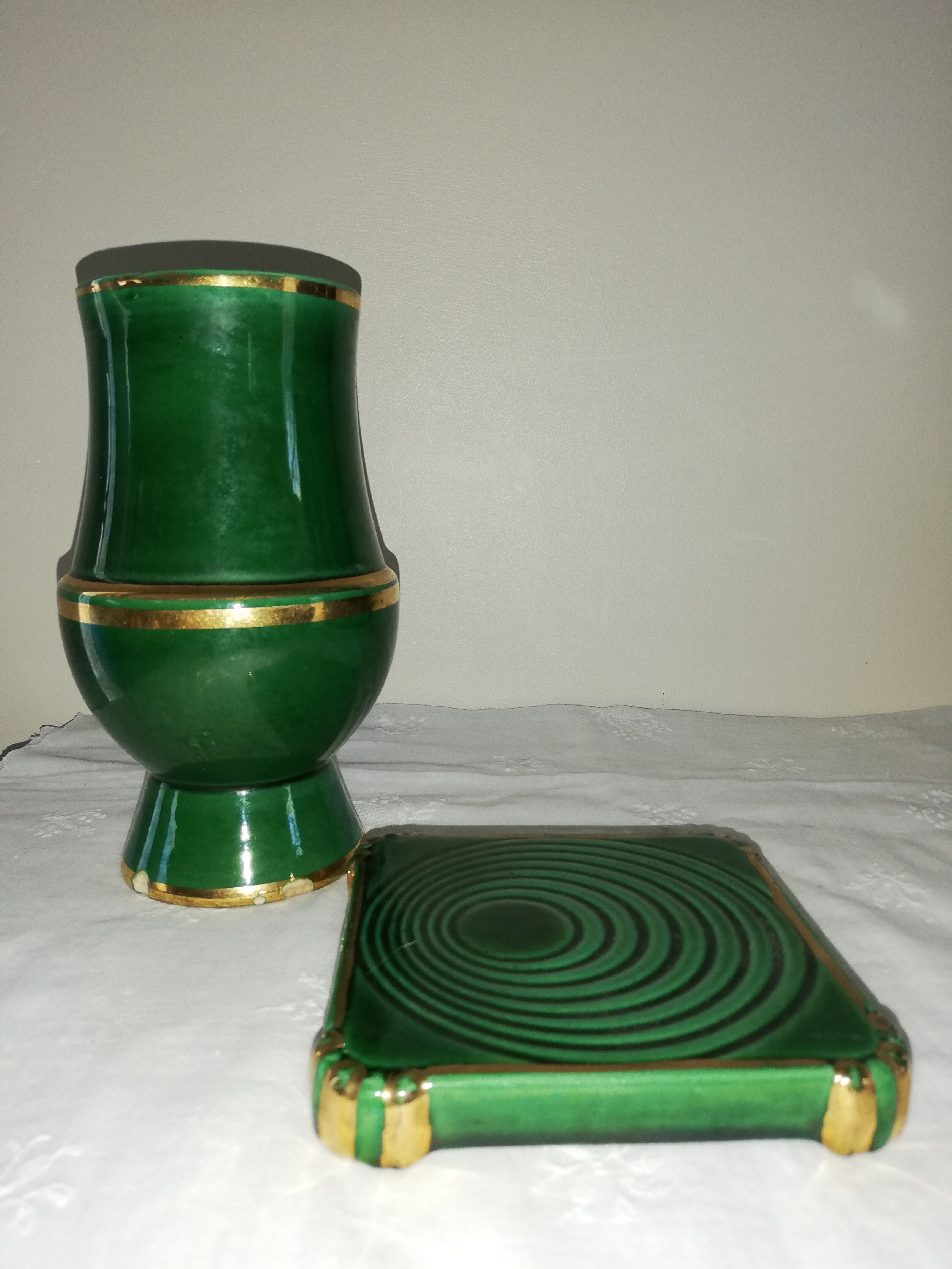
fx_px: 953
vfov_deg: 67.3
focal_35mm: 26
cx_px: 476
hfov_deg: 53.1
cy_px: 634
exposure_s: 1/50
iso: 100
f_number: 2.2
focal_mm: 3.81
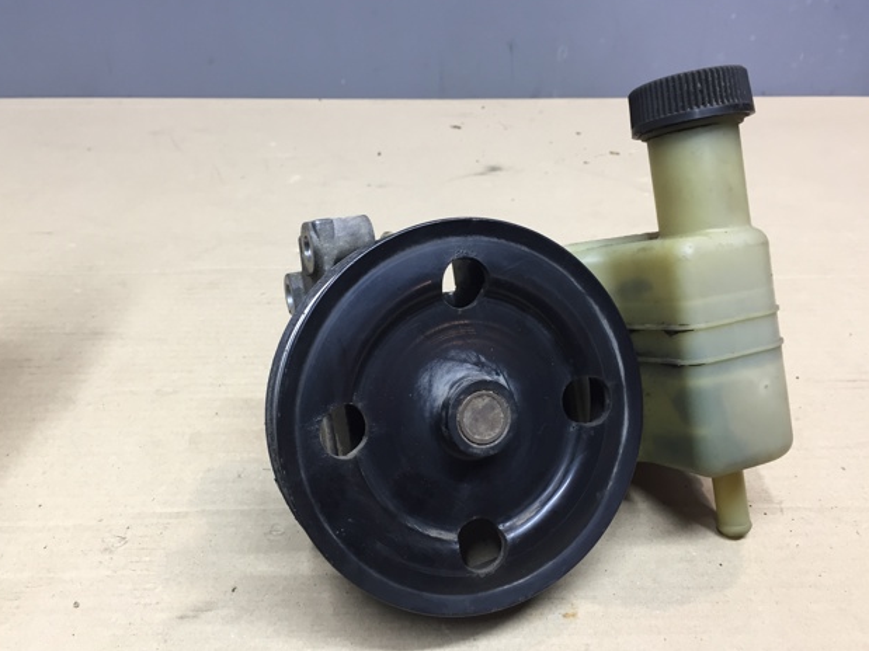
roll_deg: -1.6
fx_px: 753
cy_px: 321
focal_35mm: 30
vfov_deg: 46.8
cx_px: 431
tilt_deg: -31.5
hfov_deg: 60.0
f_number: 2.2
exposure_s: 1/33
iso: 80
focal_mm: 4.15
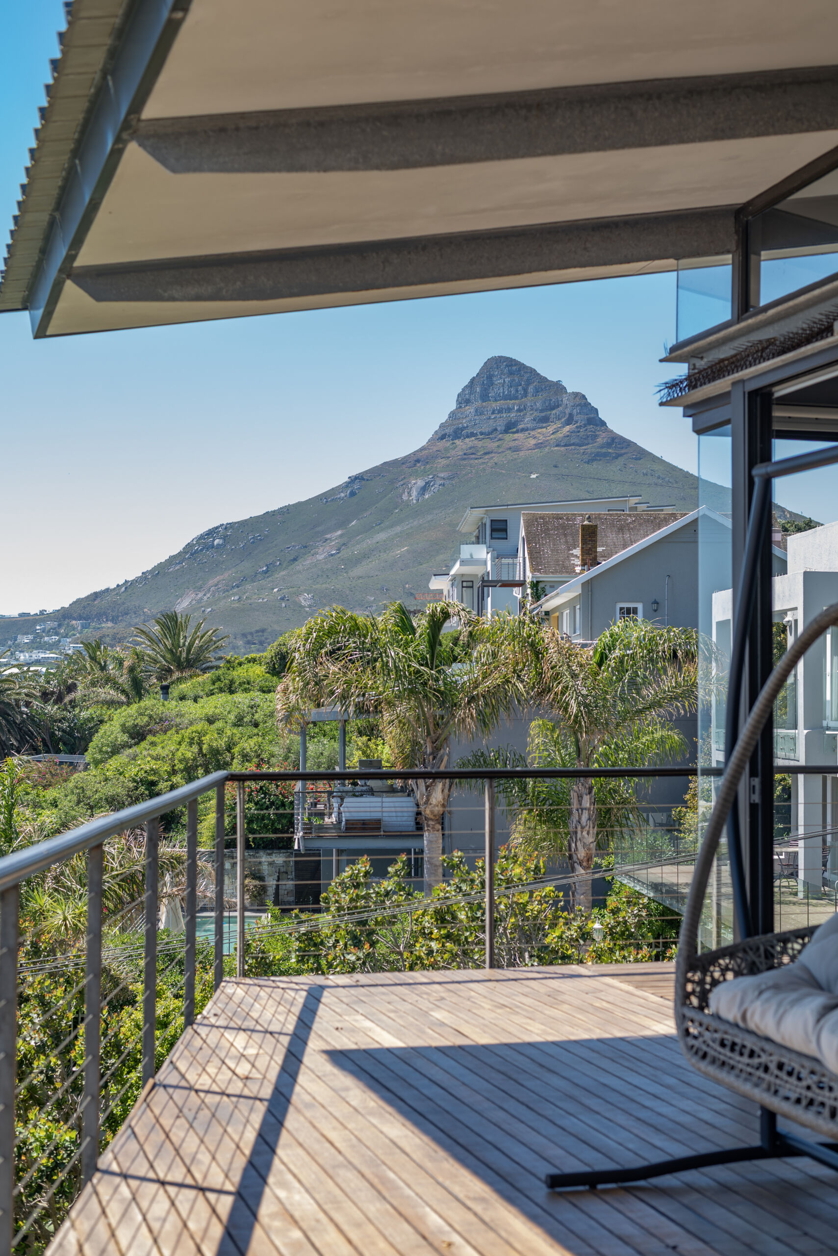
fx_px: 1744
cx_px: 419
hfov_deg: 27.0
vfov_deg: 39.6
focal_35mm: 50
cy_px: 628
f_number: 6.3
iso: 50
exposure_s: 1/200
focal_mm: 50
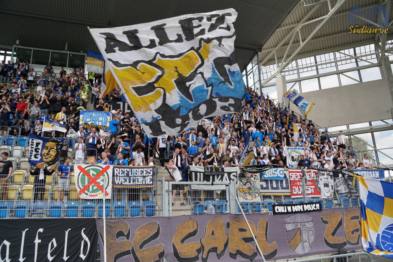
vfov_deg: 47.9
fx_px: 295
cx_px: 196
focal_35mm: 27
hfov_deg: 67.4
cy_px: 131
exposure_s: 1/200
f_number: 4.5
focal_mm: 18
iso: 100
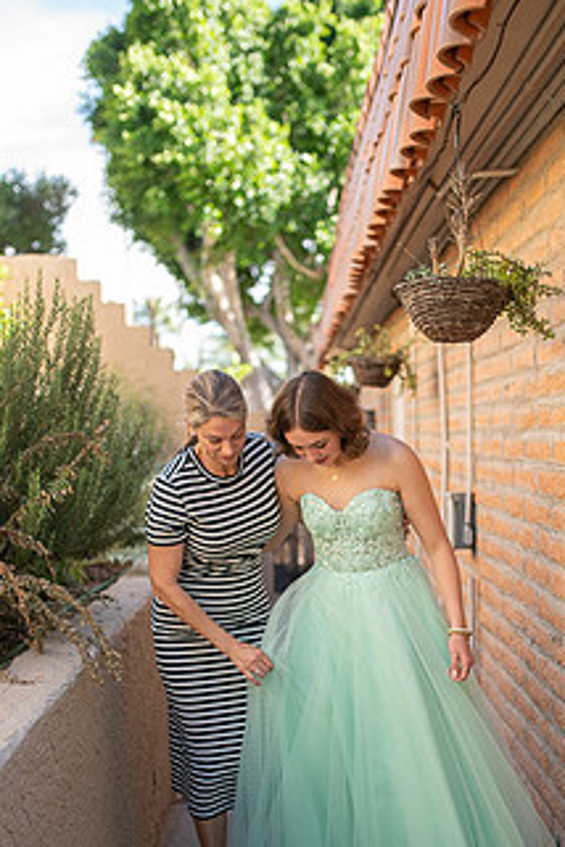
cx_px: 352
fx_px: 1153
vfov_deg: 39.8
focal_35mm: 49
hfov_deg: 27.4
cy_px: 575
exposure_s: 1/2500
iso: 400
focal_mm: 35
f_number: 1.4
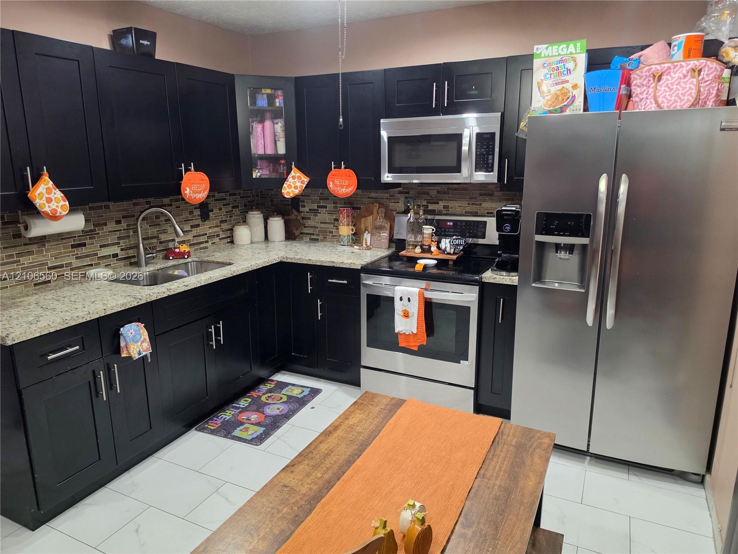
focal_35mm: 23
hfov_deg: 73.9
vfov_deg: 58.9
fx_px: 490
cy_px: 277
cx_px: 369
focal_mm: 6.5
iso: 640
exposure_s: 1/120
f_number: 1.4
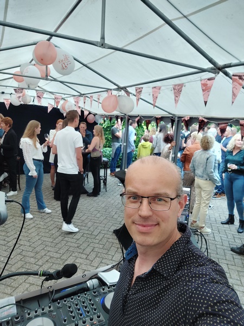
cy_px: 163
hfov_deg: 54.9
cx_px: 122
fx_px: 235
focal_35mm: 25
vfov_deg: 69.4
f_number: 2
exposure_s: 1/33
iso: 250
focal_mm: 3.75
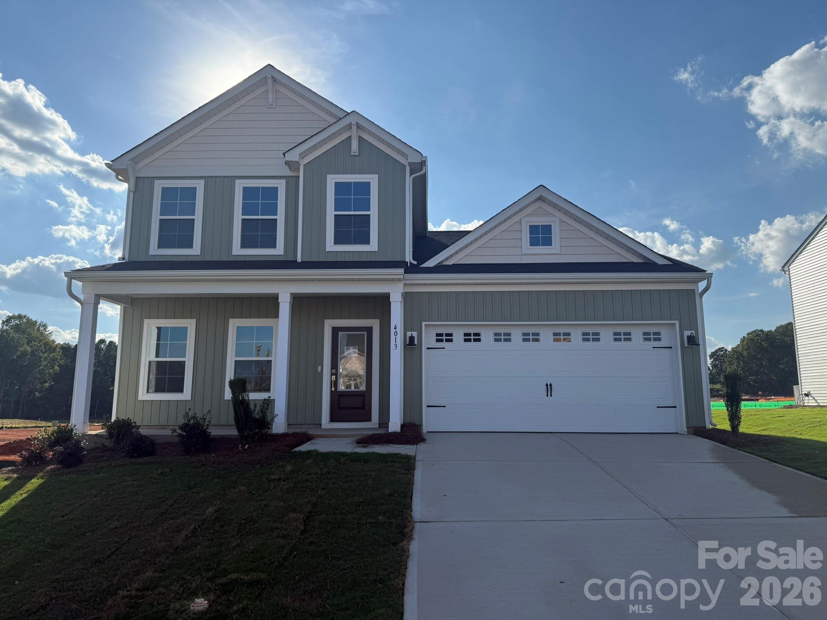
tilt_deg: +9.6
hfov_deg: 71.6
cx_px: 414
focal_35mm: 24
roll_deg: -0.2
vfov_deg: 56.8
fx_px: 573
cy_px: 310
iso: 80
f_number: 1.78
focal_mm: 6.76
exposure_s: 1/7353
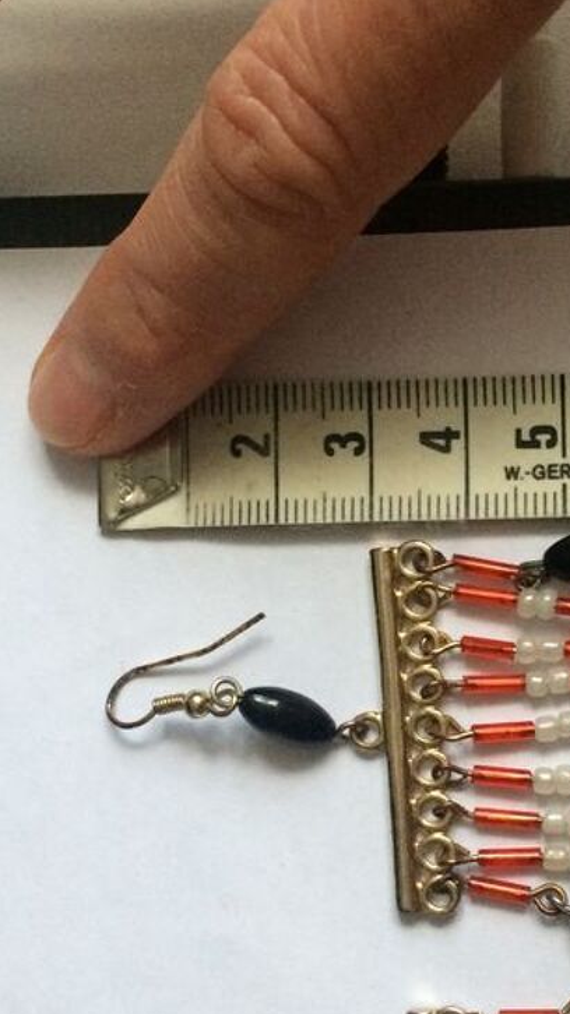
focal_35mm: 58
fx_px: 1560
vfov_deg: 35.9
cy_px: 590
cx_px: 429
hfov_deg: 20.5
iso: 320
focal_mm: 4.15
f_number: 2.2
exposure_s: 1/33
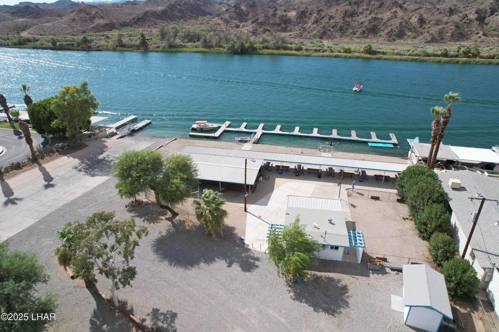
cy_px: 166
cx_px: 250
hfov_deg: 78.6
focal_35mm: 22
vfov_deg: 57.2
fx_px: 305
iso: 140
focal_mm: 8.38
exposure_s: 1/2500
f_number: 2.8
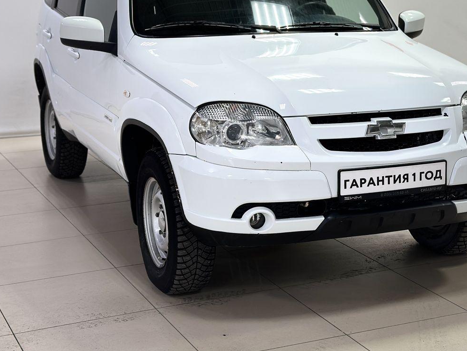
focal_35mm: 70
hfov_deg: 27.7
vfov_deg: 21.0
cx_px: 259
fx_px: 945
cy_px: 133
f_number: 1.78
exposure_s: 1/100
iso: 80
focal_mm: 6.86
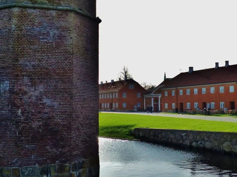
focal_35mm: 49
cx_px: 155
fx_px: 335
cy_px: 70
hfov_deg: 38.5
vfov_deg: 29.6
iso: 200
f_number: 2.8
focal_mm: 6.2
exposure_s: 1/2000
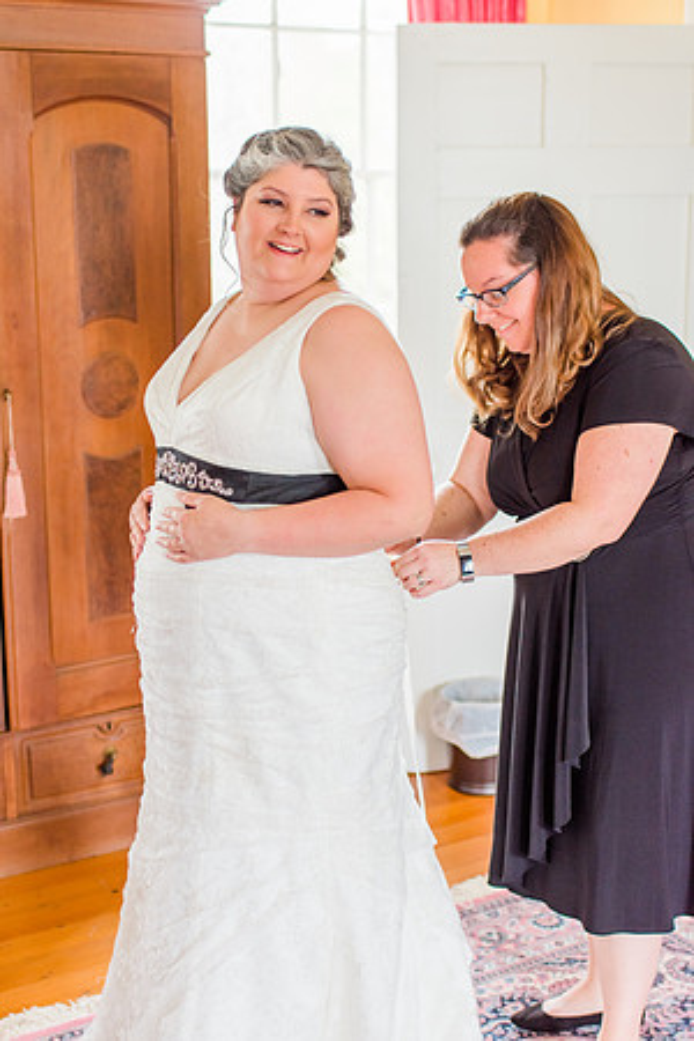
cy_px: 520
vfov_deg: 37.9
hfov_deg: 25.8
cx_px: 347
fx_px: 1518
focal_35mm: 52
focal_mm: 35
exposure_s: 1/160
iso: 500
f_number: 2
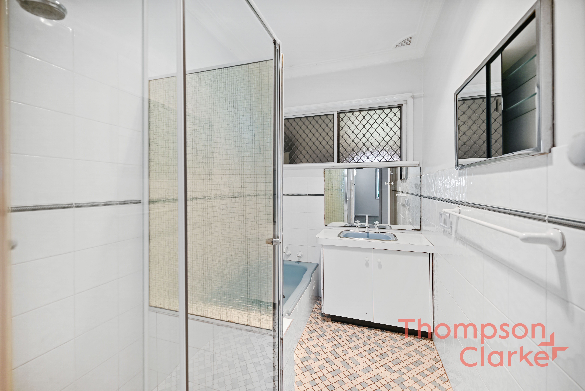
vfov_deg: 81.3
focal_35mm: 14
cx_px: 292
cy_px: 196
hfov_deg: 104.2
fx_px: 228
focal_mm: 14
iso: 100
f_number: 4
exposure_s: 1/15
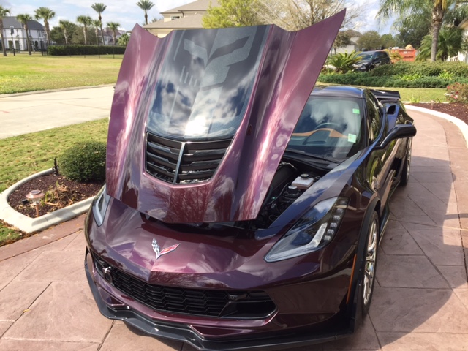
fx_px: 392
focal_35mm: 29
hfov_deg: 61.7
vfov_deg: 48.2
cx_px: 234
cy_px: 176
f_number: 2.2
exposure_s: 1/1041
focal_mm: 4.15
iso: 32
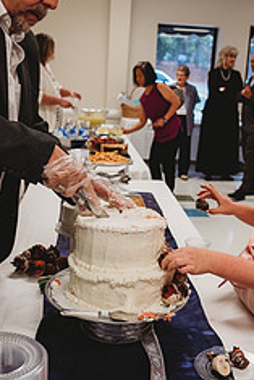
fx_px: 486
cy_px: 217
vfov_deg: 42.6
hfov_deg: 29.3
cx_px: 133
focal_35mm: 46
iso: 1600
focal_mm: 24
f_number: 4
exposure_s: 1/200
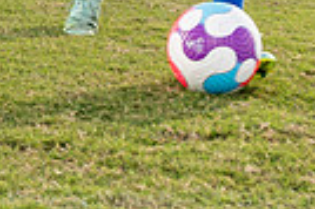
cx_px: 219
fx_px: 1451
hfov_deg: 12.4
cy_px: -308
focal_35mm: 166
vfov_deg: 7.6
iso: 800
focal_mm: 33
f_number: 4
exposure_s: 1/250
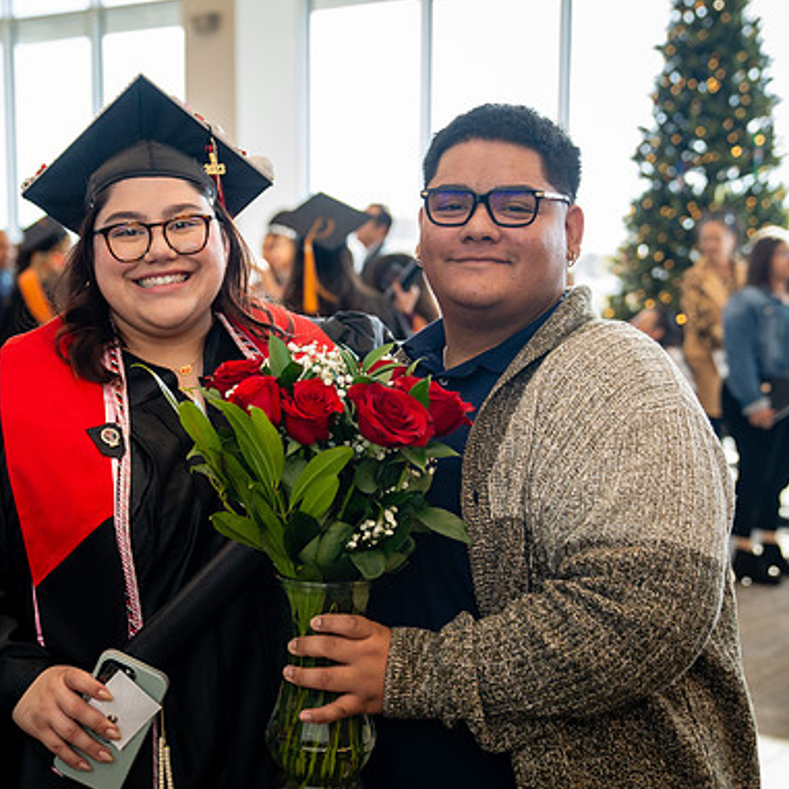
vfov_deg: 28.6
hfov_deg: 28.5
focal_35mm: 60
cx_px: 311
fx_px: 1547
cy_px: 418
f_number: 2.8
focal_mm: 43
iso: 500
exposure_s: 1/160
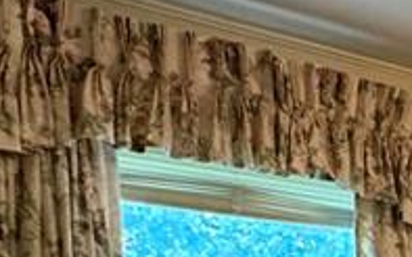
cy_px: 458
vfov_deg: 14.8
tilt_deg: -5.1
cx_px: 818
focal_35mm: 77
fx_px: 864
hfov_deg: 18.3
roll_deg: -0.3
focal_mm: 2.22
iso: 400
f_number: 2.2
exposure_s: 1/60
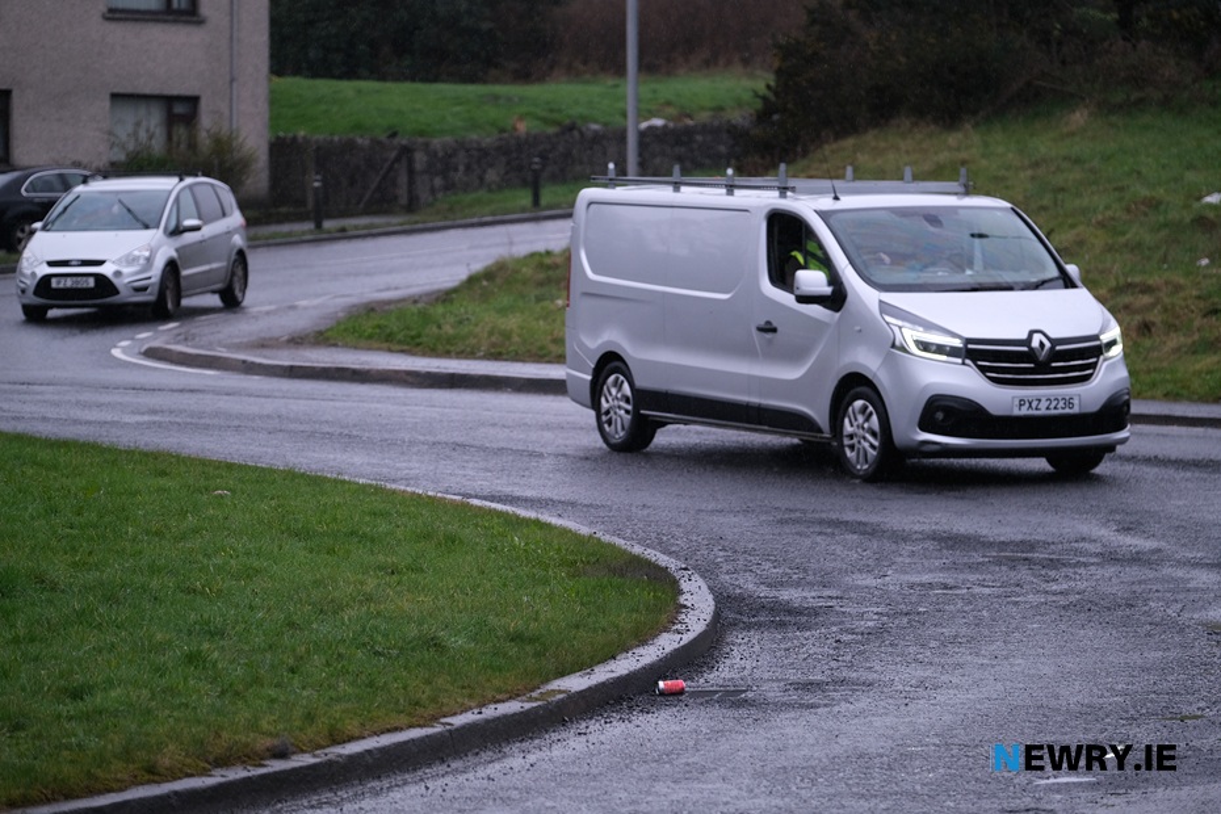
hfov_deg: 12.9
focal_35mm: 159
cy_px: 407
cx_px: 610
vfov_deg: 8.6
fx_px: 5392
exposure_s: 1/450
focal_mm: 106
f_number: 2.8
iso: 800
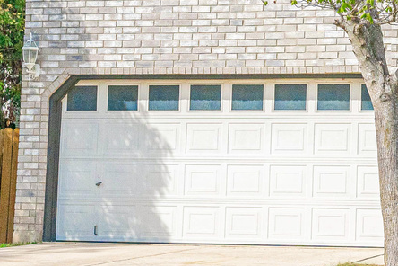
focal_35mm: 135
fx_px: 1492
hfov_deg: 14.7
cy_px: -13
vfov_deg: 10.1
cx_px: 485
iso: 800
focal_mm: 37
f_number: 6.3
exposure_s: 1/8000
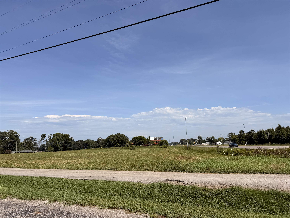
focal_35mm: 24
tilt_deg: +10.4
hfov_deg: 71.6
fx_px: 201
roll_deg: +1.6
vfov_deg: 56.8
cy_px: 109
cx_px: 145
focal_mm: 6.76
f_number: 1.78
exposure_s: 1/7353
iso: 80
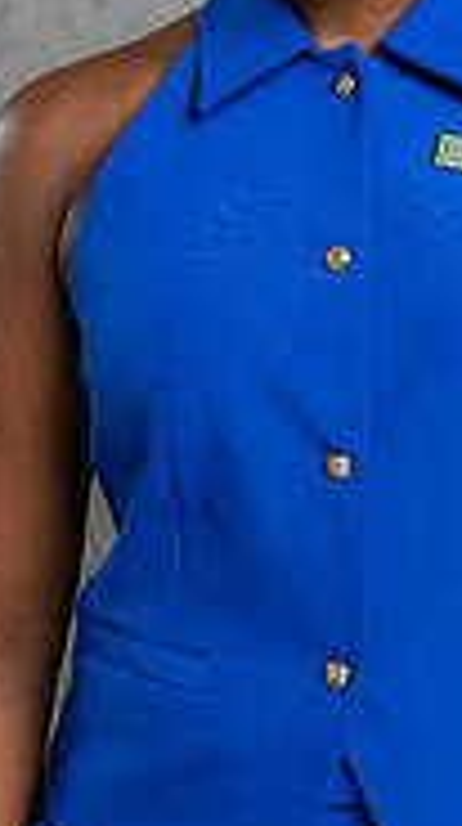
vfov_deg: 9.9
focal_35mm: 218
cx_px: 354
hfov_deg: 5.5
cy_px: 323
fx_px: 4765
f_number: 5
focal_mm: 85
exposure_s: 1/200
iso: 125
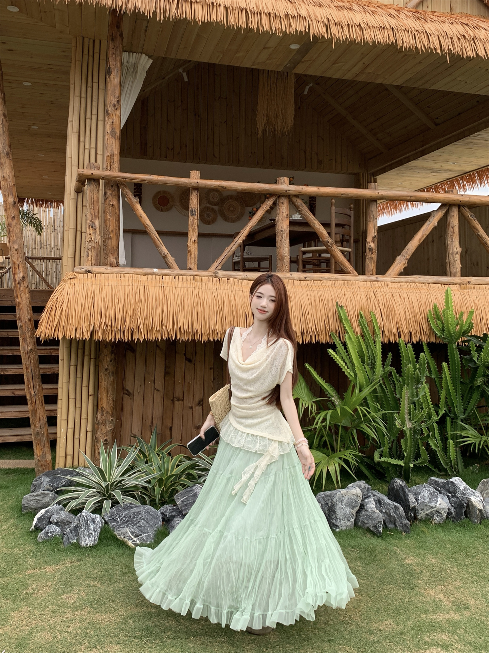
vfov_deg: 67.3
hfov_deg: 53.1
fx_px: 490
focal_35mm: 26
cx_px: 244
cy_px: 326
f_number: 1.8
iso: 25
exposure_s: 1/808
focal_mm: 4.25
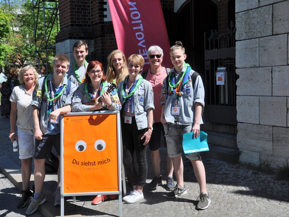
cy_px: 109
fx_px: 384
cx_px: 134
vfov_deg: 31.5
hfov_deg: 41.2
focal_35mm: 46
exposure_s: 1/320
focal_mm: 28
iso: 250
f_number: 9
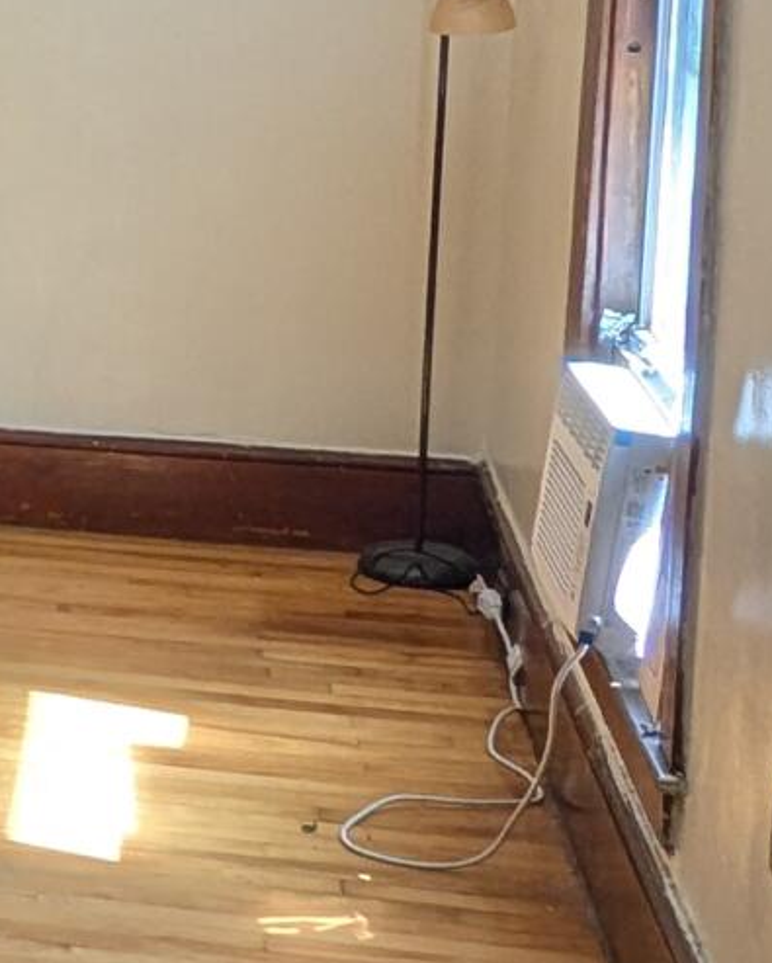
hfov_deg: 13.9
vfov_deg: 19.9
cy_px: 147
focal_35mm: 95
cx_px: -745
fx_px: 2711
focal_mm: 2.35
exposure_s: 1/120
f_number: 2.2
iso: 102
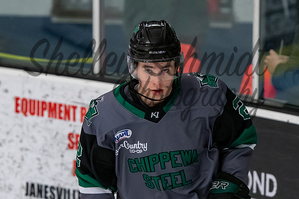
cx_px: 139
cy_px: 107
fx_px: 3513
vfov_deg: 3.3
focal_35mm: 423
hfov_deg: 4.9
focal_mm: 190
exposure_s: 1/800
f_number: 3.5
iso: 2500
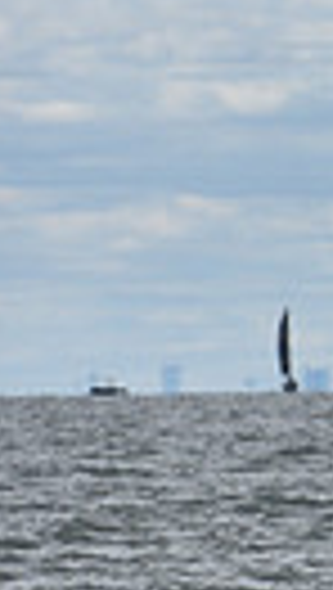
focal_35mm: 927
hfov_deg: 1.3
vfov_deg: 2.3
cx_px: 1292
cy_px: 250
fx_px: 14505
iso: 250
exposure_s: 1/800
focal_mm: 200
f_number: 10
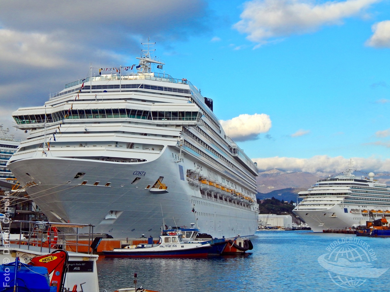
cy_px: 146
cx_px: 195
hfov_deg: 31.7
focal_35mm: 61
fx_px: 687
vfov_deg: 24.0
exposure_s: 1/800
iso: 125
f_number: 4
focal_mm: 10.9
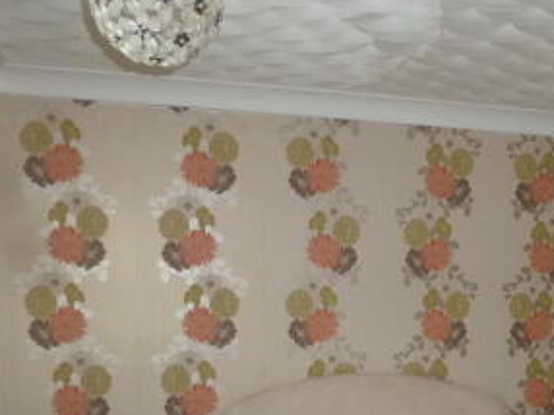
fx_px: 784
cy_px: 397
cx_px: 388
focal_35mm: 49
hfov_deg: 38.3
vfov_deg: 28.2
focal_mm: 4.3
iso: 200
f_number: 3.3
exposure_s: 1/60
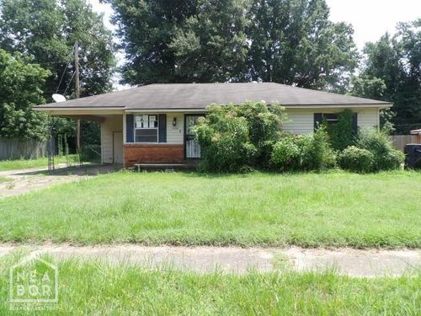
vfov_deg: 56.8
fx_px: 292
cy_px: 158
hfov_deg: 71.6
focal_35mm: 24
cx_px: 210
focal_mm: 4.3
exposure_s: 1/601
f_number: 2.8
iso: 100
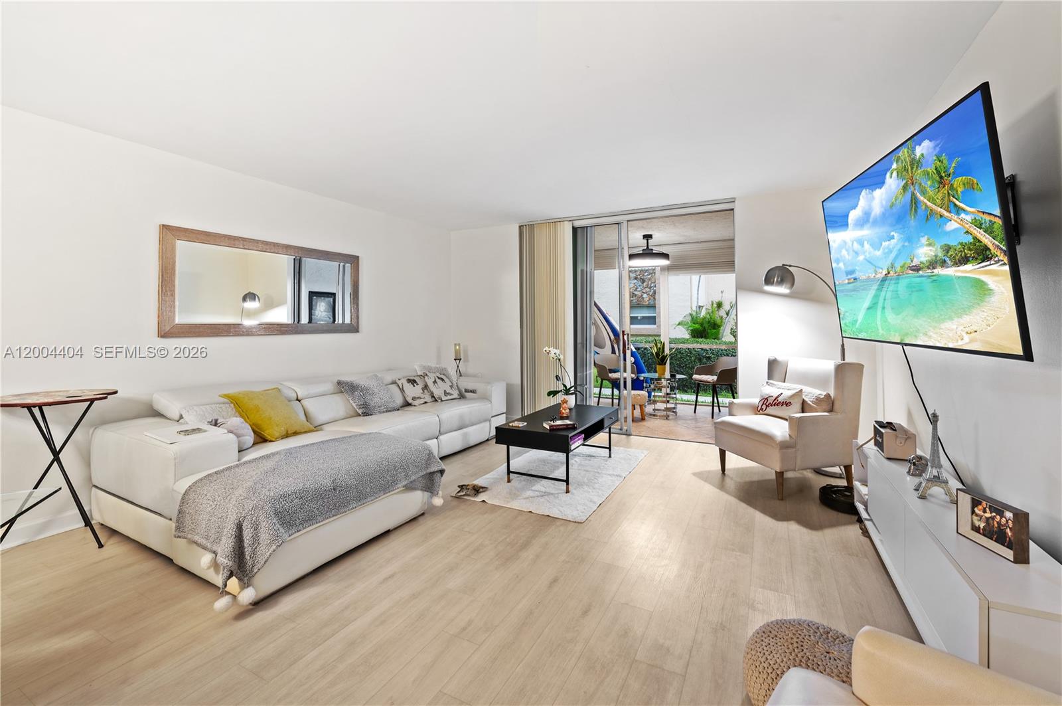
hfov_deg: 100.5
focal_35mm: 15
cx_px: 531
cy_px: 353
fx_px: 442
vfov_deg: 77.2
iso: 200
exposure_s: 1.6
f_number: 8
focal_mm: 15
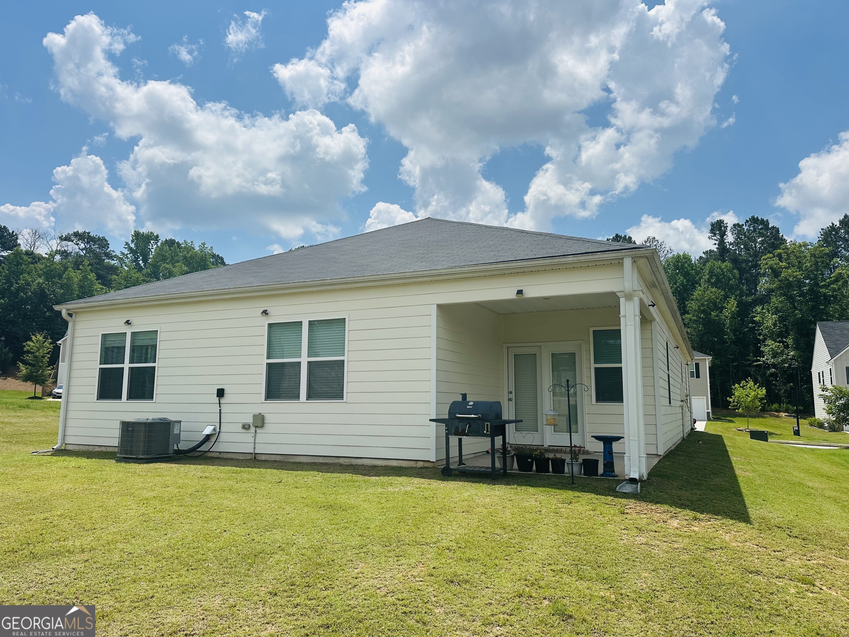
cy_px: 318
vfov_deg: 56.8
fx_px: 589
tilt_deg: +7.8
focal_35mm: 24
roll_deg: -1.1
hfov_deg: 71.6
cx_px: 424
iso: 80
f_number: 1.78
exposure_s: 1/10753
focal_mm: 6.86
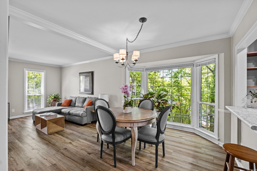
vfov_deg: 77.3
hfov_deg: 100.4
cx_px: 128
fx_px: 107
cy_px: 86
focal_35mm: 15
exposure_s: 1/2.5
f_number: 9
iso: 800
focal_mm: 10
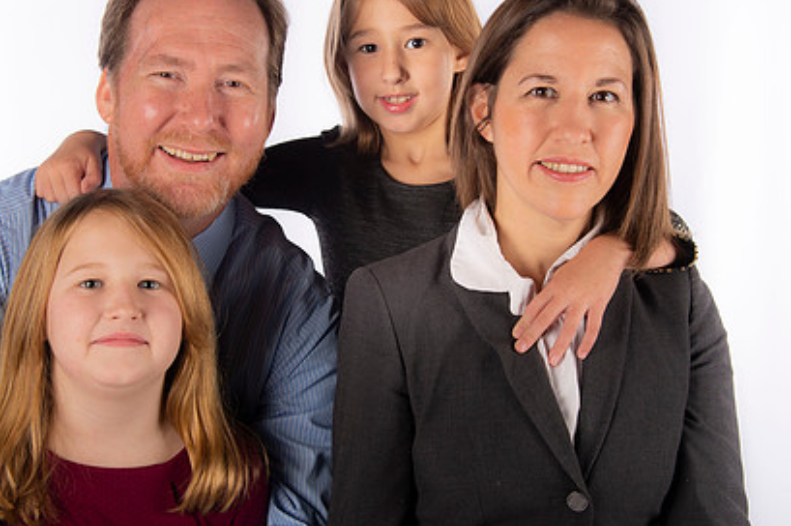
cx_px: 367
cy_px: 251
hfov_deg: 29.7
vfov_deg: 20.0
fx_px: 1493
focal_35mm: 68
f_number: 6.3
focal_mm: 48
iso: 100
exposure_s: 1/200
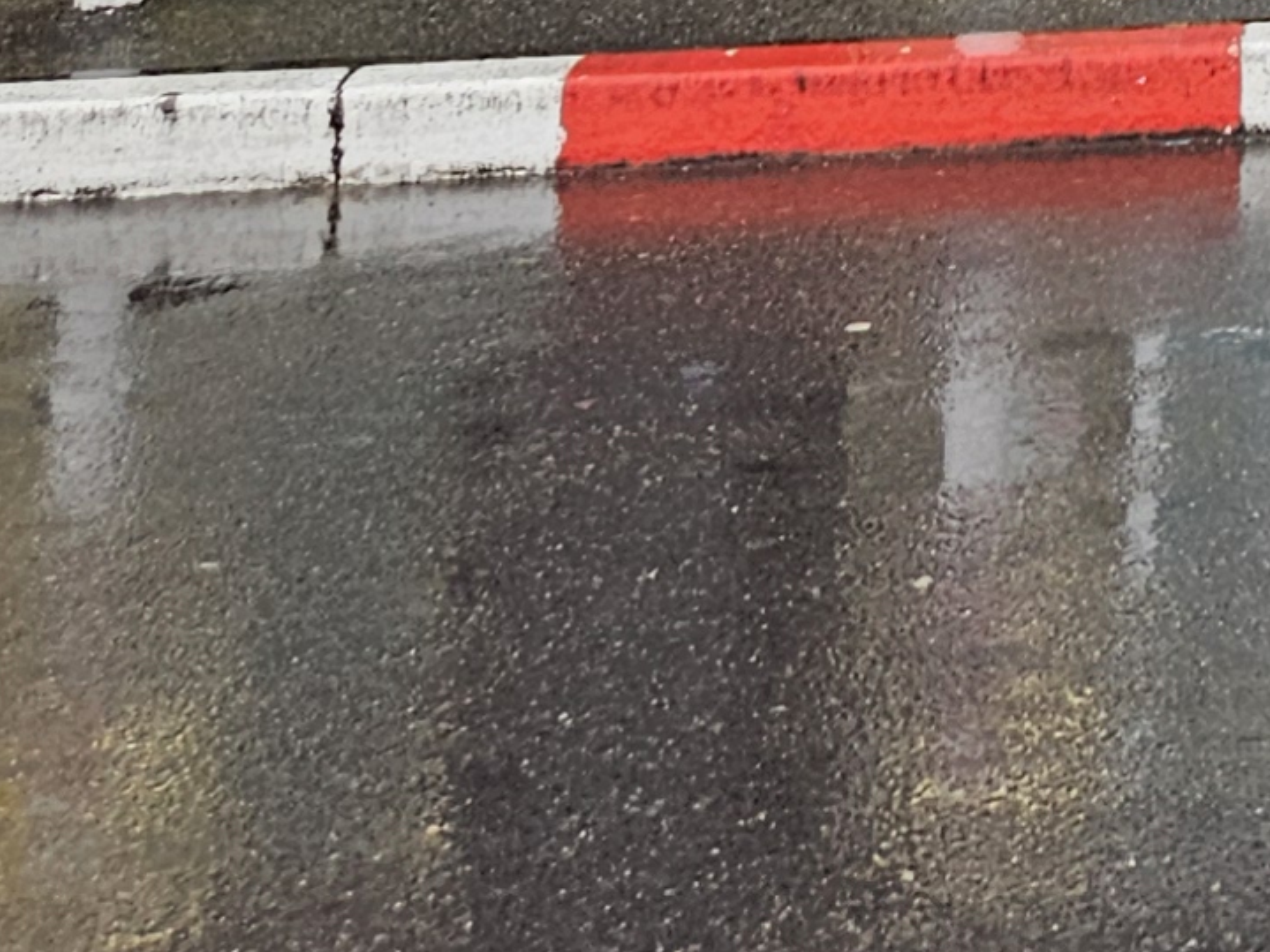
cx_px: 2167
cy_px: -1591
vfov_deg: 9.7
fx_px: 4695
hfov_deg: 14.0
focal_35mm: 128
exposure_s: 1/200
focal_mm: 5.4
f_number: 1.8
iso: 50
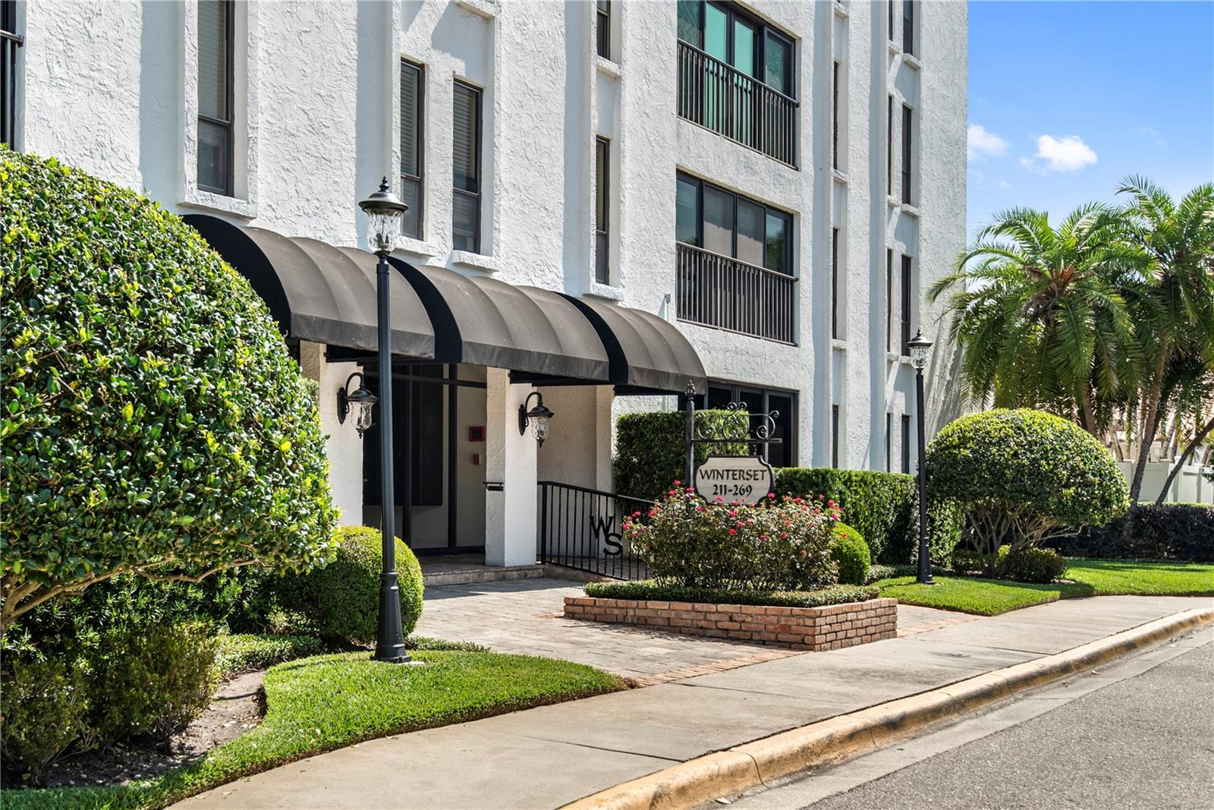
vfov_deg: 37.9
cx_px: 607
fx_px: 1180
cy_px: 405
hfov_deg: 54.4
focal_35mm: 35
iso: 160
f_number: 8
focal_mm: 35
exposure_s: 1/125
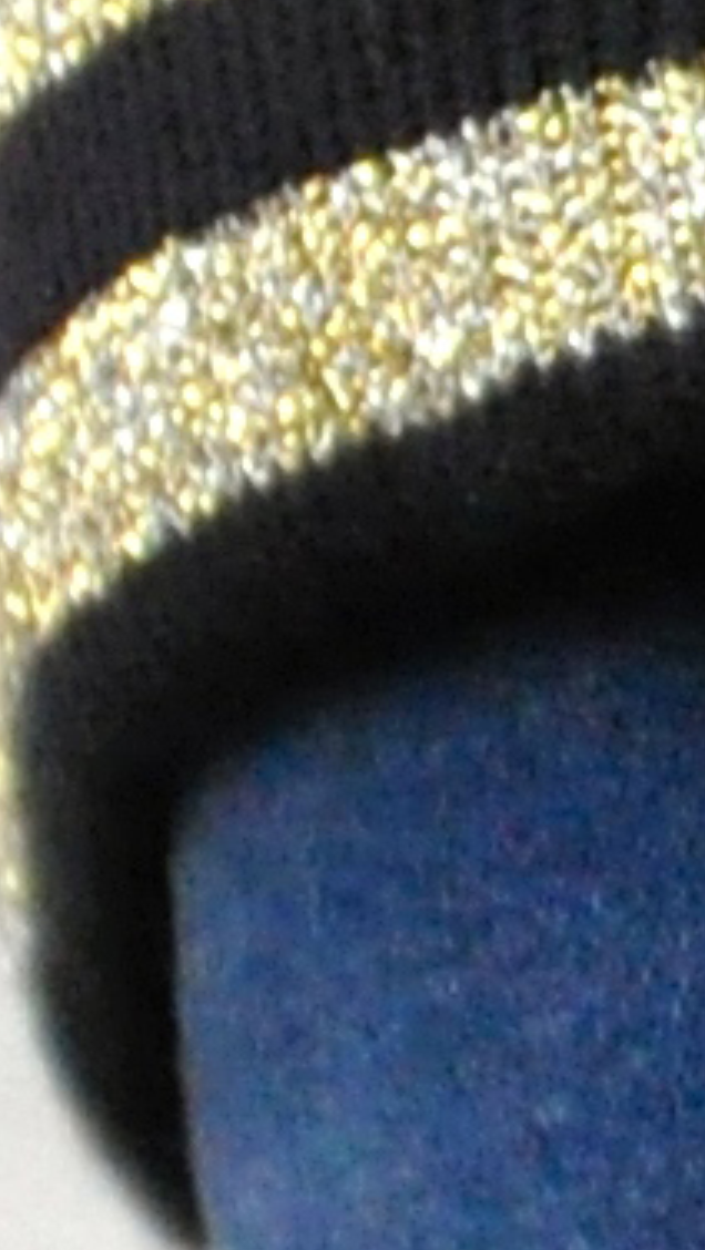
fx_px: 62299
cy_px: 80
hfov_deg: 0.6
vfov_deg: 1.1
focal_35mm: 1878
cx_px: 2634
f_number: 5.6
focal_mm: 105
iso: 1600
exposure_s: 1/250
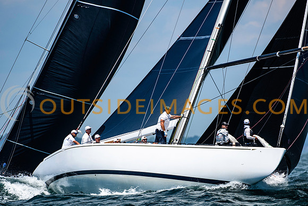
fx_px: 4364
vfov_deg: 2.7
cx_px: 154
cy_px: 103
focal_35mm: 510
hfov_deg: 4.0
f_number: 5
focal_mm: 340
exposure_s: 1/4000
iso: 400
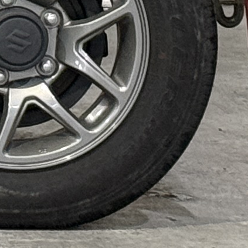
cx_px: -570
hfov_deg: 4.2
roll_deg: -0.4
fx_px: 3275
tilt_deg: +0.0
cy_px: -263
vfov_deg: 4.3
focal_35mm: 404
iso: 125
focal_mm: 6.76
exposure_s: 1/60
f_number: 1.78
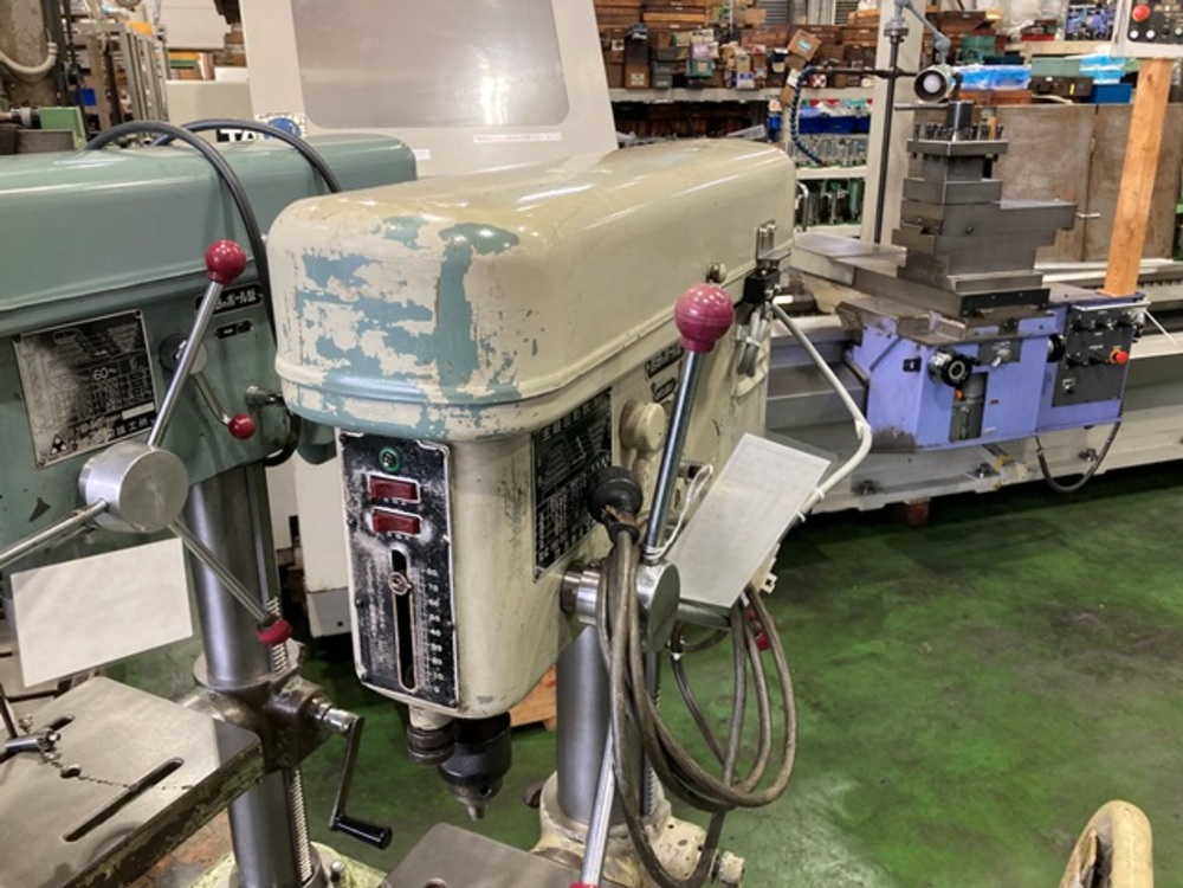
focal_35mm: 28
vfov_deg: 49.7
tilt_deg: -19.2
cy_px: 444
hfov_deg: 63.4
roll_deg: -0.3
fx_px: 957
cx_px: 592
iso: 125
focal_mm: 3.99
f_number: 1.8
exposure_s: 1/60
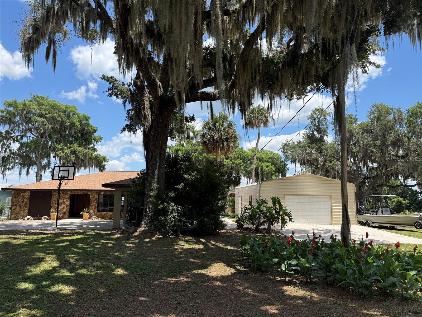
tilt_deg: +7.0
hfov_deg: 71.6
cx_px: 211
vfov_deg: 56.8
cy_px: 158
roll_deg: -0.2
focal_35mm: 24
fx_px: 293
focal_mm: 6.76
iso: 80
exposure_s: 1/3145
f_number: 1.78
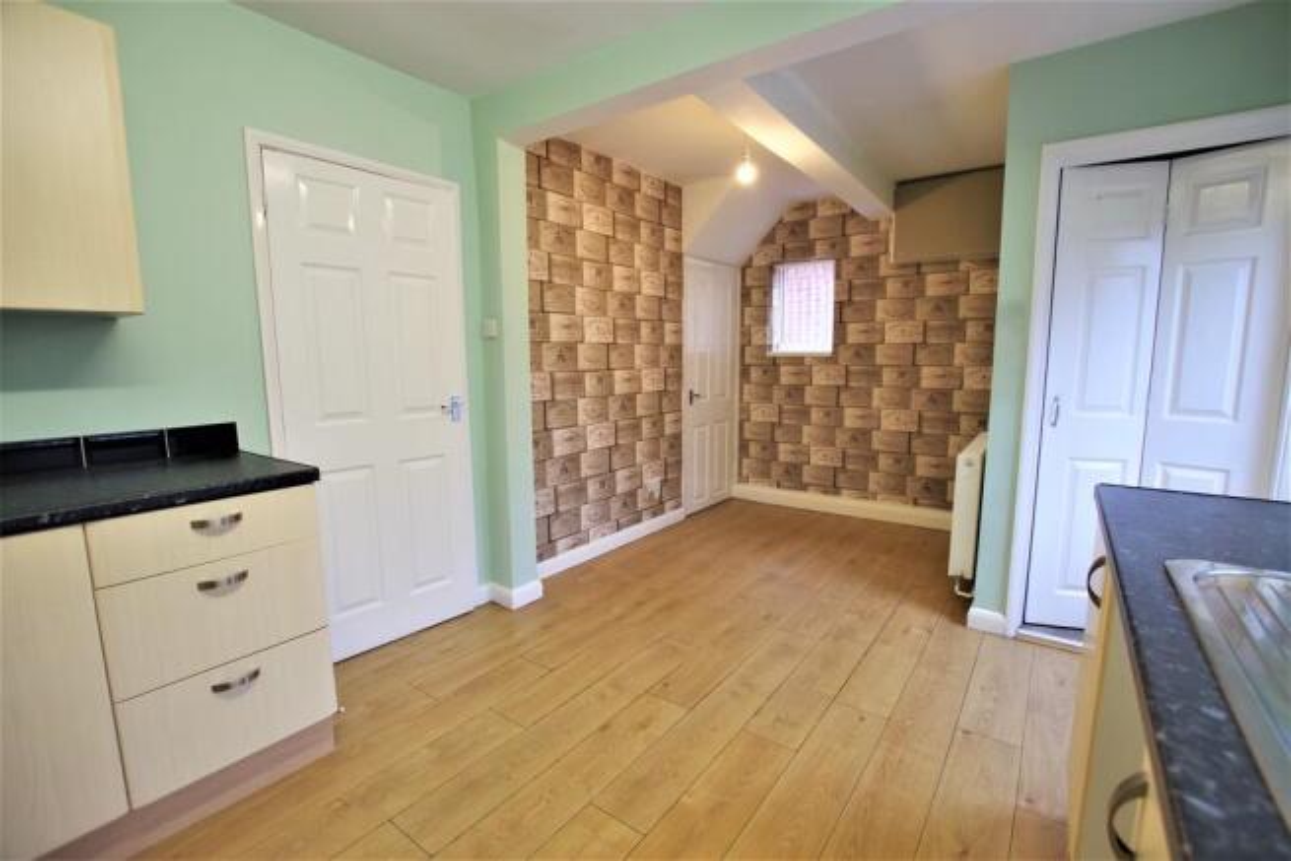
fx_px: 538
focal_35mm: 15
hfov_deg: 100.4
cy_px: 430
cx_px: 646
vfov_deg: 77.4
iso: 200
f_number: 3.5
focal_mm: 10
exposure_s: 1/25
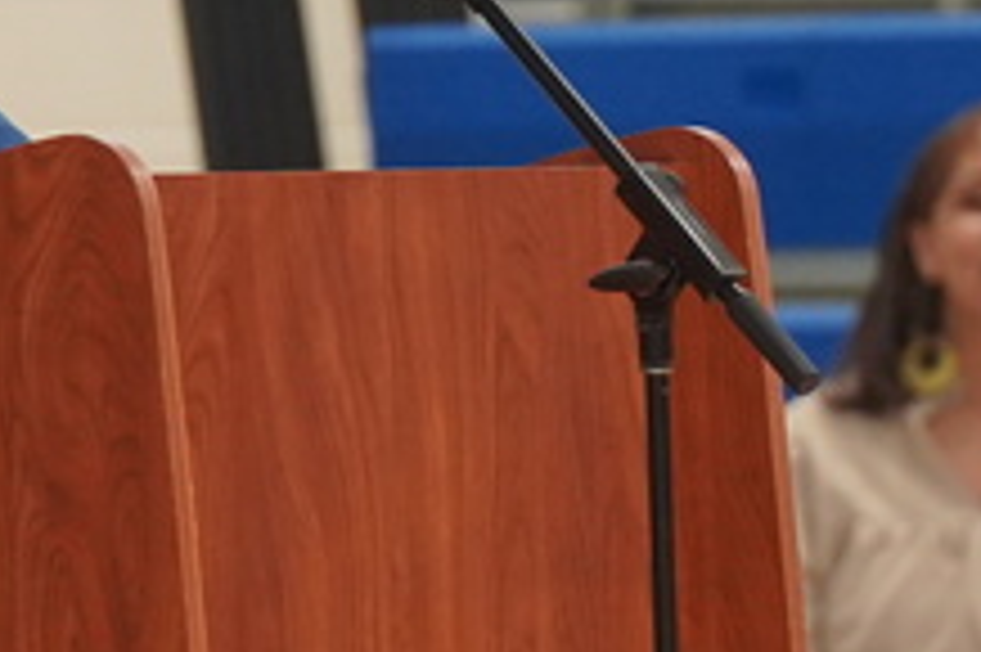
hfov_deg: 2.4
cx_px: -382
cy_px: 402
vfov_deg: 1.6
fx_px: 23008
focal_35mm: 845
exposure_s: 1/200
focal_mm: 180
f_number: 4
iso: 3200
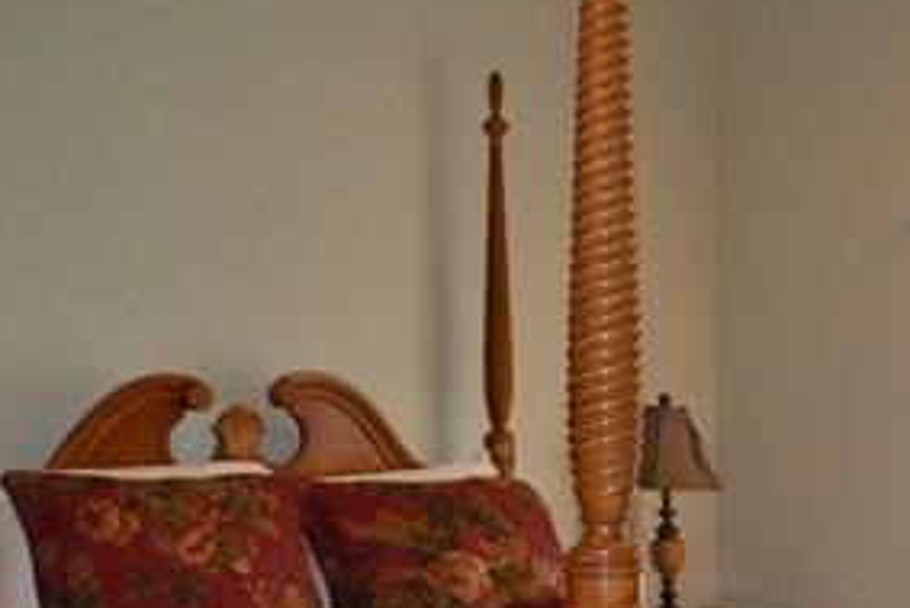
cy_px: 410
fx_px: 1543
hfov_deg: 32.2
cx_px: 685
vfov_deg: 22.2
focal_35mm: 61
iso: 720
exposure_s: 1/60
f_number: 3.5
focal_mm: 18
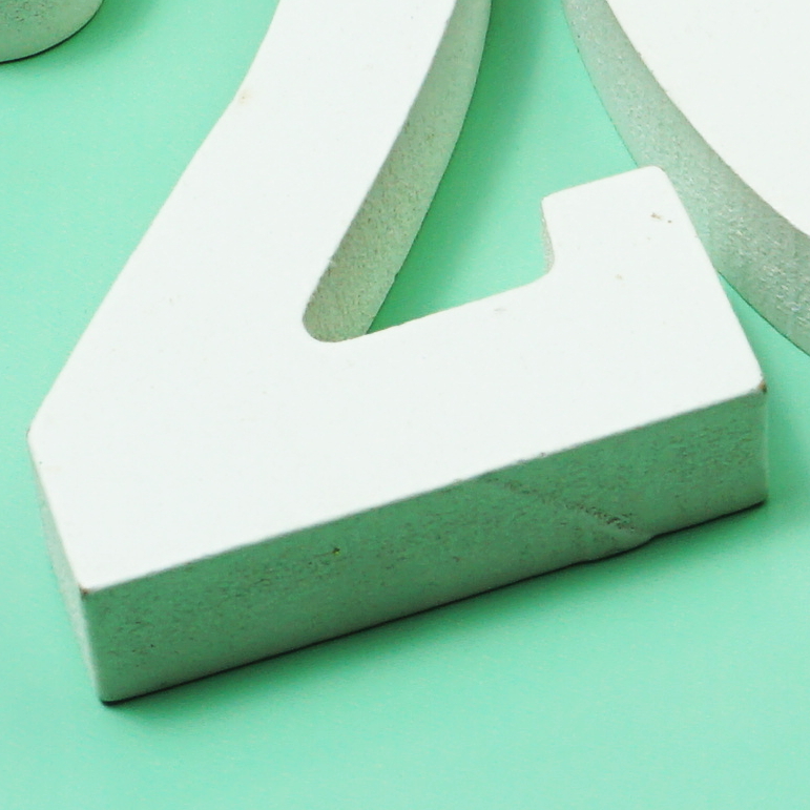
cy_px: -348
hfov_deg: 8.3
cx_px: 999
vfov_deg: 8.2
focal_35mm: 208
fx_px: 5515
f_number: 8
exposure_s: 1/10
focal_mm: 21
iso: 100
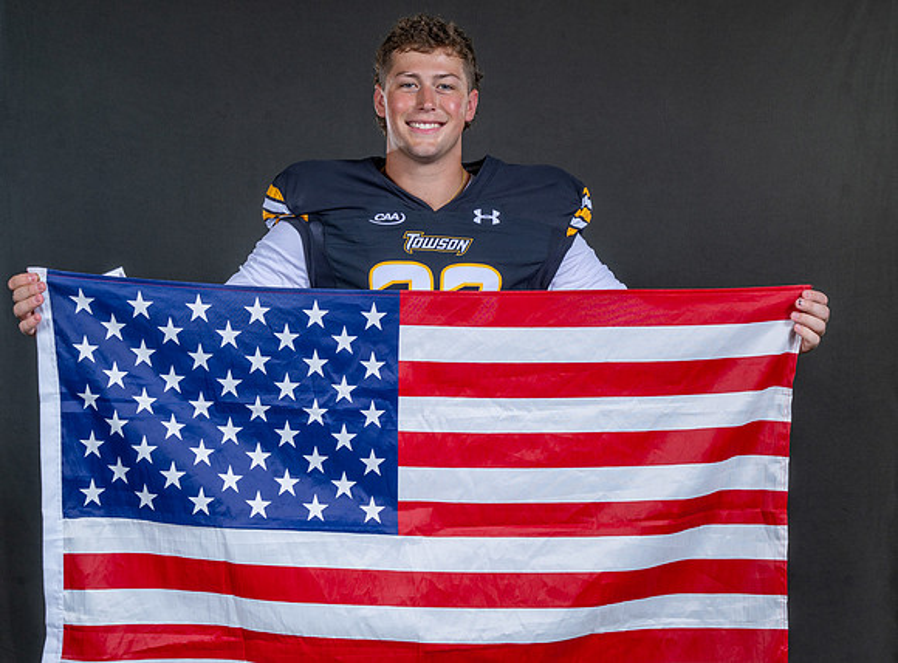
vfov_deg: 18.8
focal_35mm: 77
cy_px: 405
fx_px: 1995
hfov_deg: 25.3
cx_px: 531
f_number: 9
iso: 100
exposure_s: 1/200
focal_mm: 57
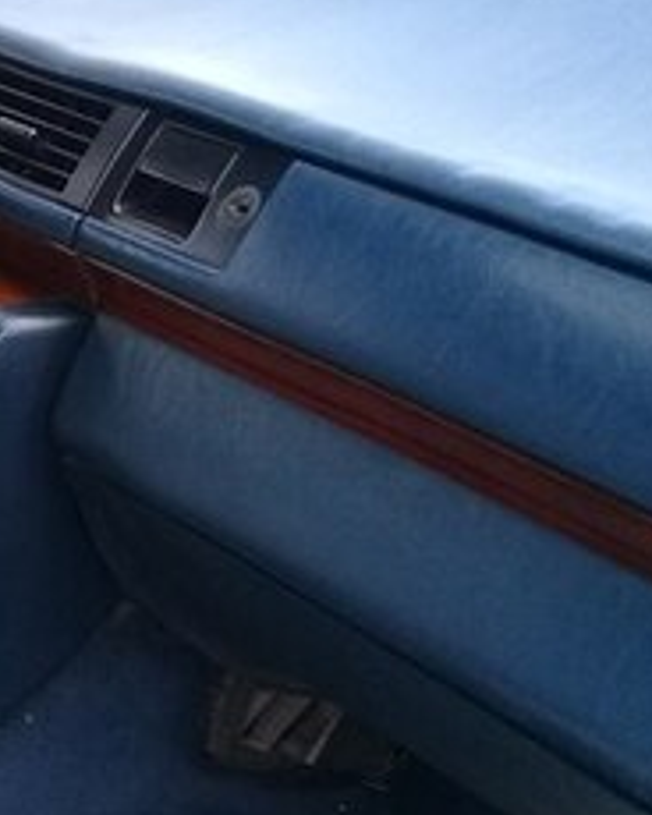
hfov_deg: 15.5
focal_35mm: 87
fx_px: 2099
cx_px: -482
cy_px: 625
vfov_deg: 21.8
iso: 64
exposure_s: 1/100
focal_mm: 3.3
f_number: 2.2
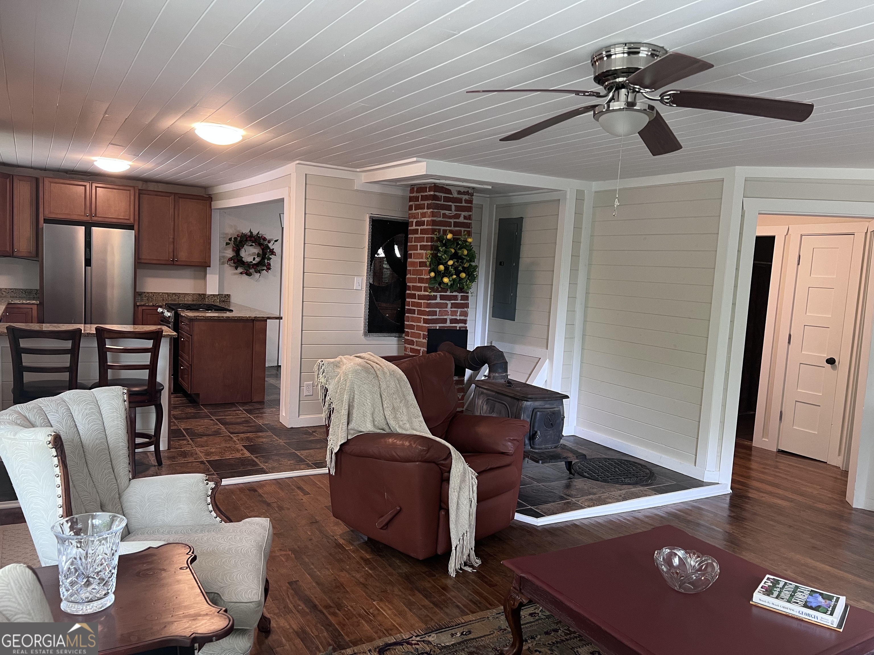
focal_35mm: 26
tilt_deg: -4.9
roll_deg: -3.5
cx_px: 437
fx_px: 656
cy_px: 328
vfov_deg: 53.1
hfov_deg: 67.3
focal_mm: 5.7
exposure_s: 1/60
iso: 160
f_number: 1.5
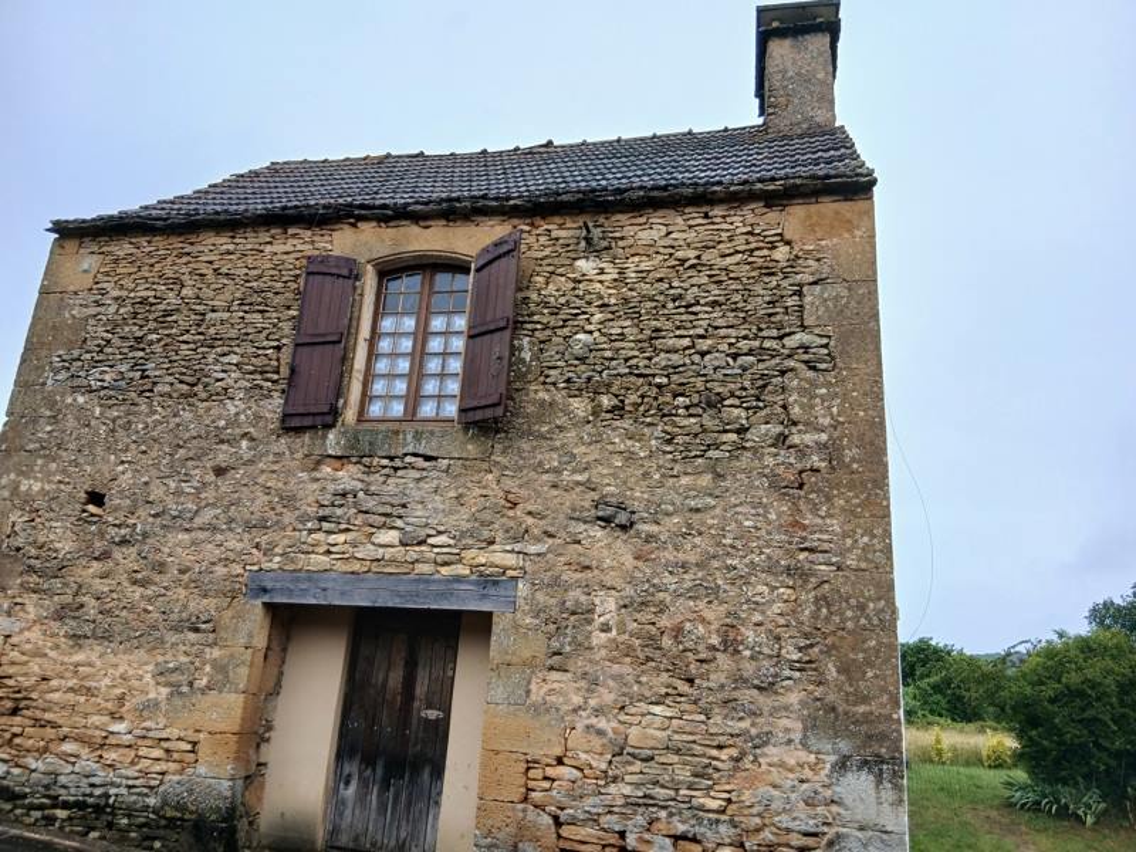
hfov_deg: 67.3
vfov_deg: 53.1
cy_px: 426
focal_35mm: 26
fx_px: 853
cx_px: 568
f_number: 1.8
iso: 20
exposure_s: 1/118
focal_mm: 3.98
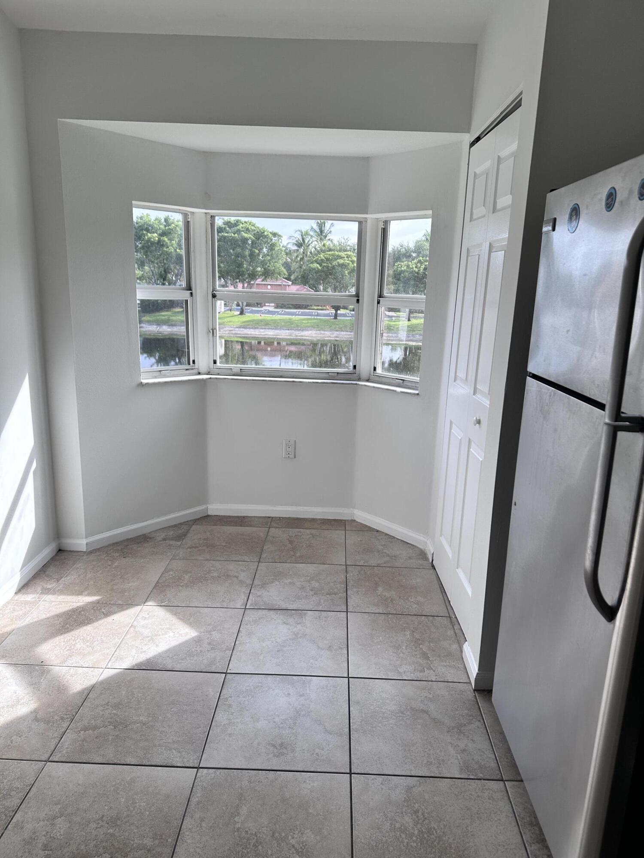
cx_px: 322
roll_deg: -2.9
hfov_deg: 56.8
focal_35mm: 24
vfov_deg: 71.6
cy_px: 429
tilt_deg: -13.9
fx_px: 595
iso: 80
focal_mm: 6.86
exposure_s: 1/429
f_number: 1.78
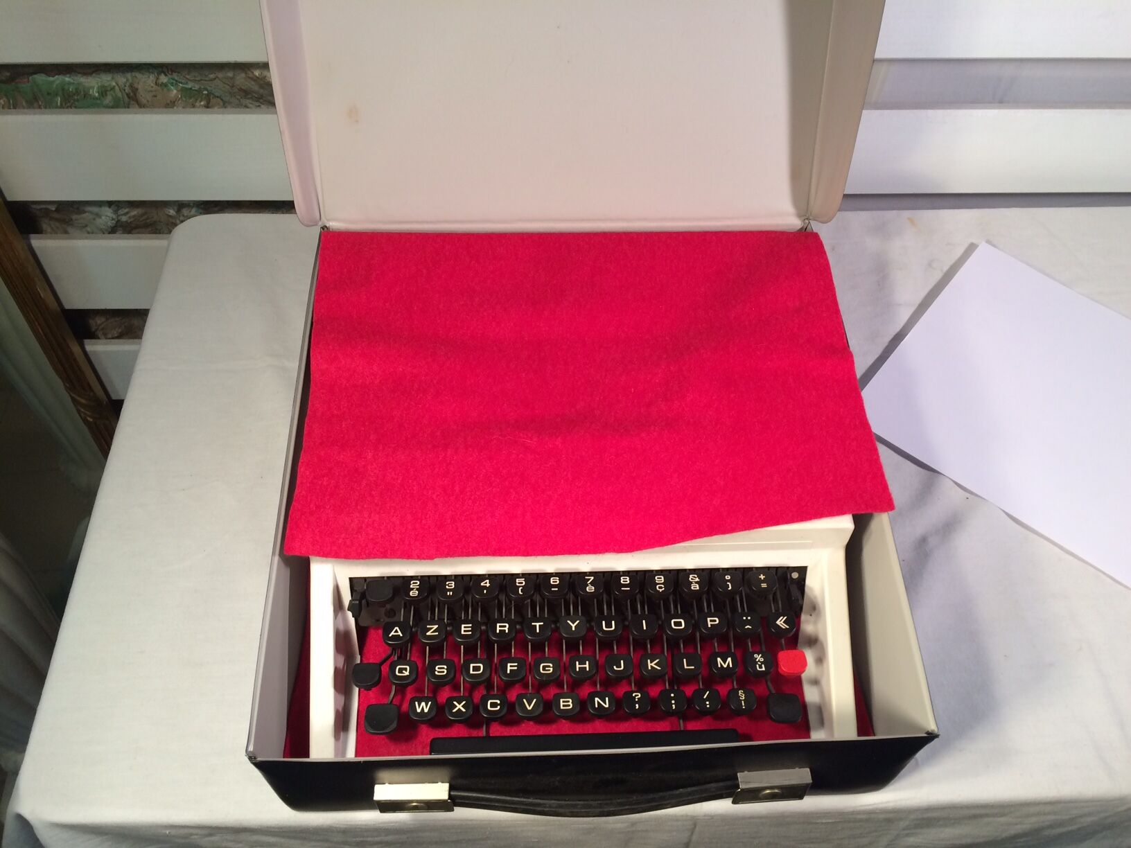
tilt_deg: -56.4
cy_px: 424
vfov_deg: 48.2
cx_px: 566
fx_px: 948
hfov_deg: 61.7
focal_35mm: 29
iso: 40
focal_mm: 4.15
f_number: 2.2
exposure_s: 1/33
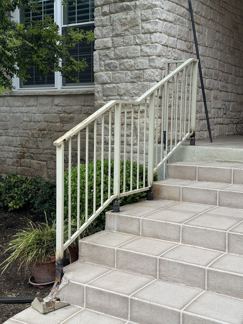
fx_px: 449
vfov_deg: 39.7
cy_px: 162
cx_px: 122
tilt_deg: -5.6
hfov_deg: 30.3
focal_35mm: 48
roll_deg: -0.6
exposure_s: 1/495
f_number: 1.78
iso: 64
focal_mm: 6.86
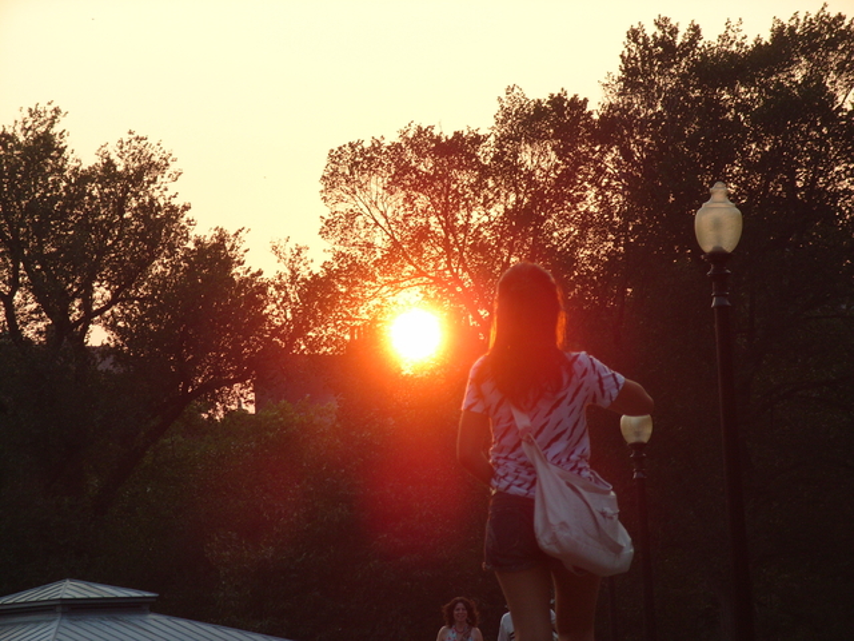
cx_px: 427
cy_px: 320
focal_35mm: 175
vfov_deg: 8.5
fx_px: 4317
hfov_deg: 11.3
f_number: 4.5
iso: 100
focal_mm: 39
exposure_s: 1/250
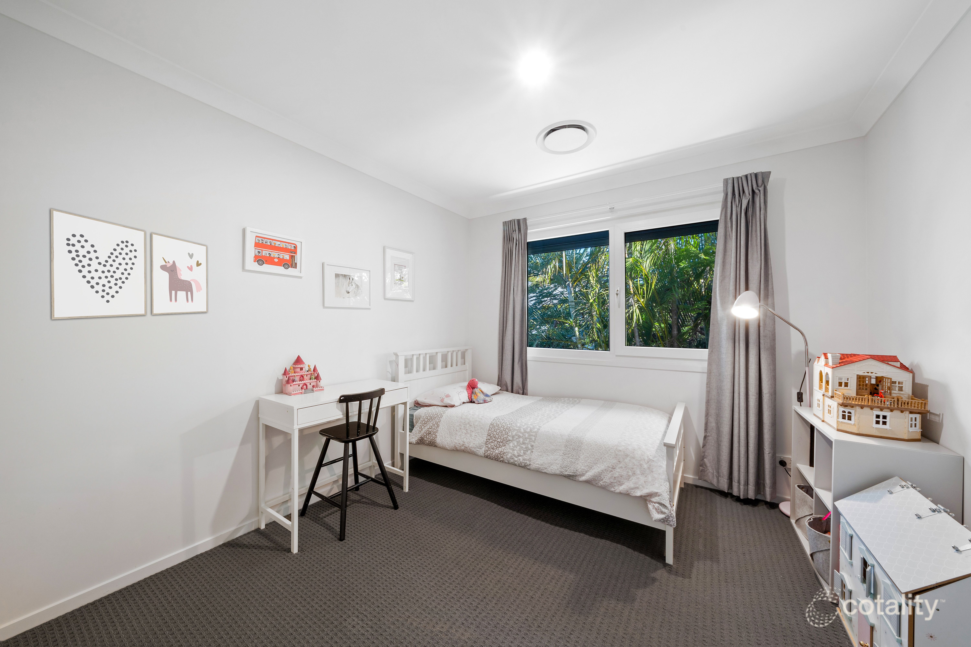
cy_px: 324
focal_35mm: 12
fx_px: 324
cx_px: 486
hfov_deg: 112.6
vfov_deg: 90.0
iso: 320
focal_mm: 12
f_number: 13
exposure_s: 1
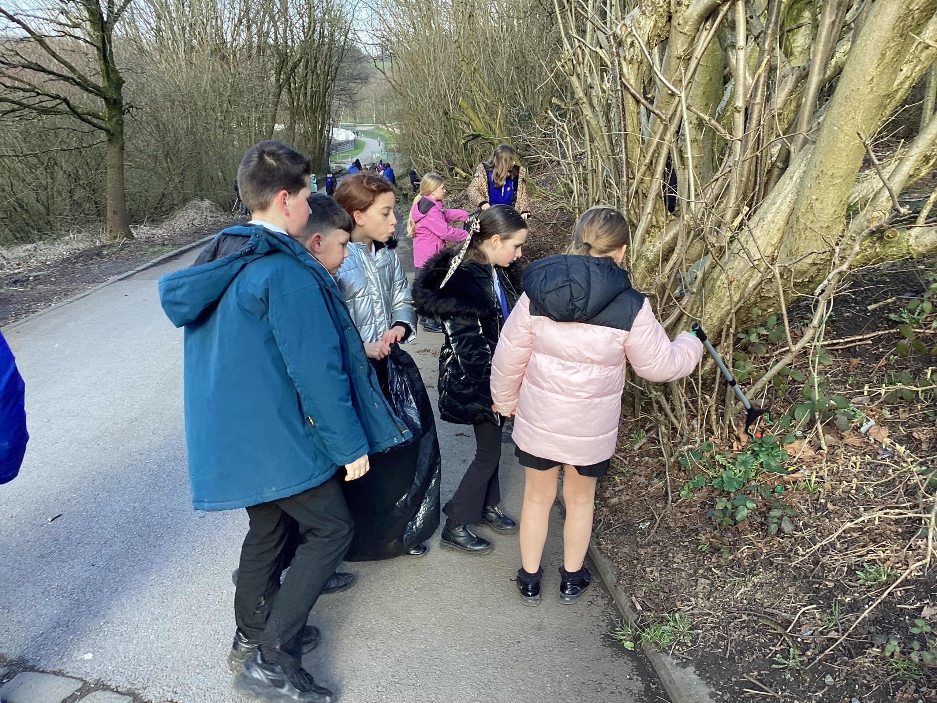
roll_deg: -0.1
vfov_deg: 45.4
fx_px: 839
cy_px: 352
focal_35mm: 31
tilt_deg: -17.0
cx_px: 468
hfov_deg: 58.4
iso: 32
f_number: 2.4
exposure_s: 1/100
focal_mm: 3.3
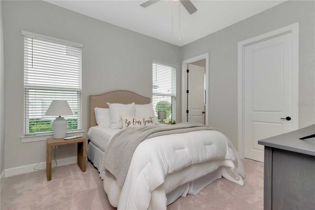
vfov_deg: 72.0
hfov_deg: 95.0
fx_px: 144
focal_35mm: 16
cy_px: 105
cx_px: 158
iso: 800
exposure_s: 1/200
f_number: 10
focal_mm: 11
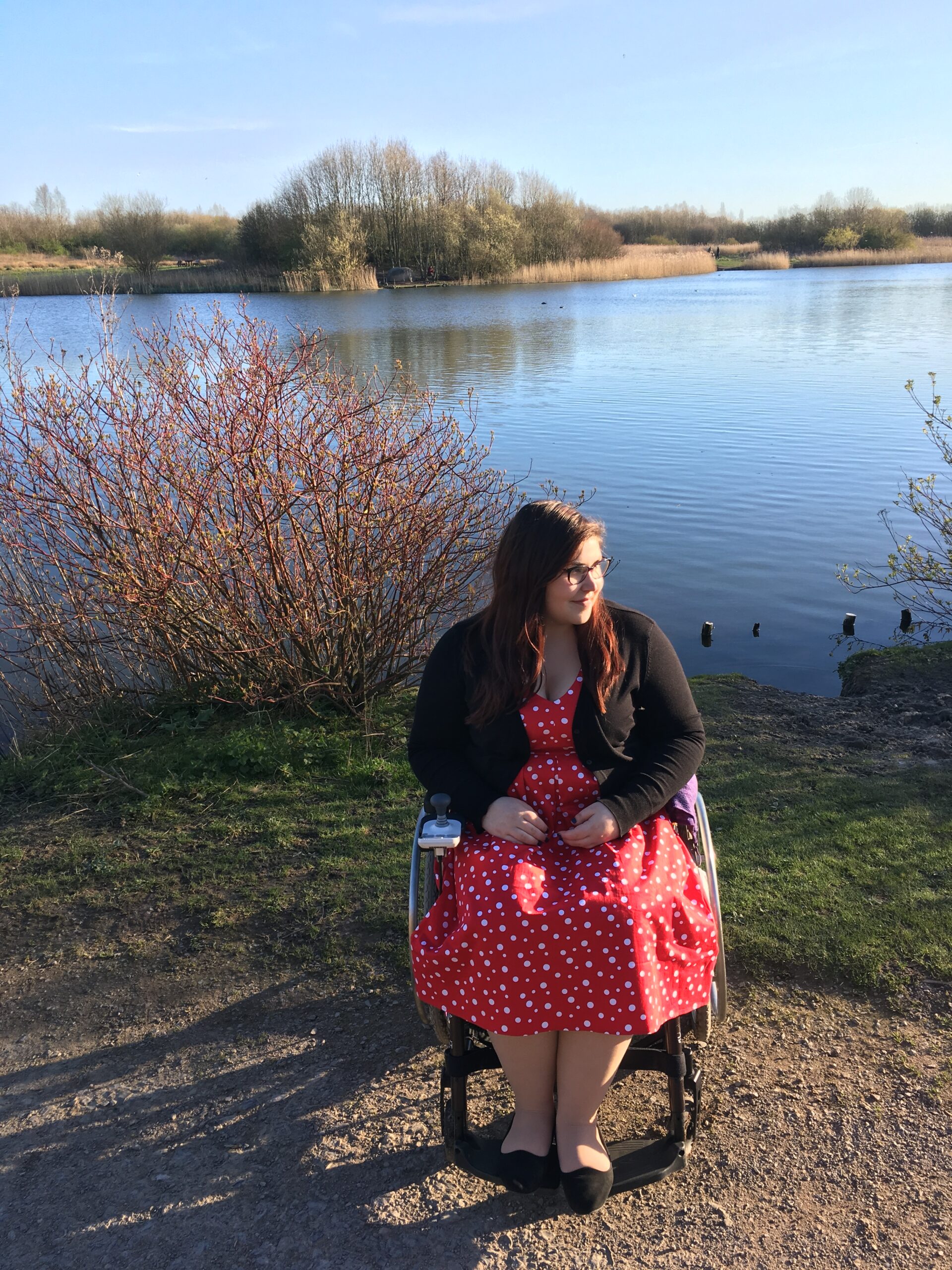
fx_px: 1063
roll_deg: +0.9
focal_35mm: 29
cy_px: 635
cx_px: 476
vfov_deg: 61.7
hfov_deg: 48.2
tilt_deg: -20.0
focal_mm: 4.15
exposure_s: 1/398
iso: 25
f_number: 2.2
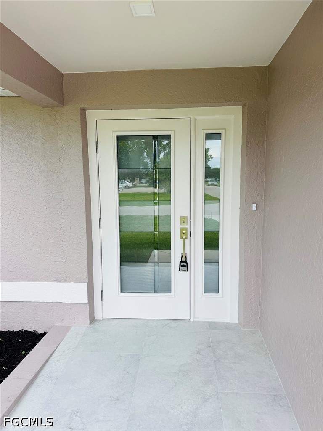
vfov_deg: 71.6
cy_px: 216
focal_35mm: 24
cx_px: 162
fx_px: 299
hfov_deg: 56.8
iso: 80
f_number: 1.78
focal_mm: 6.76
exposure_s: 1/1059
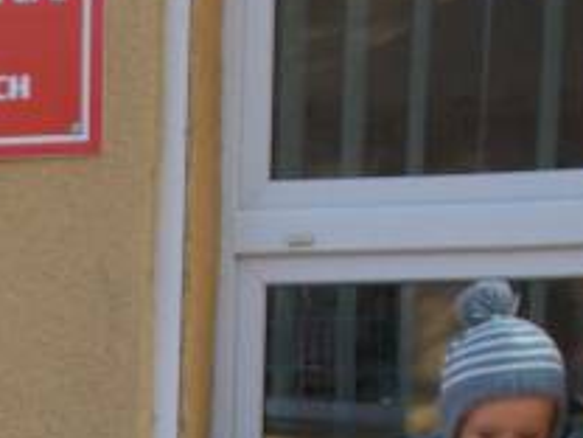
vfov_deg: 9.0
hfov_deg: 11.9
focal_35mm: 159
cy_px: 751
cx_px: -252
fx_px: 2678
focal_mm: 7.9
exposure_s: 1/250
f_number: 4.2
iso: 320
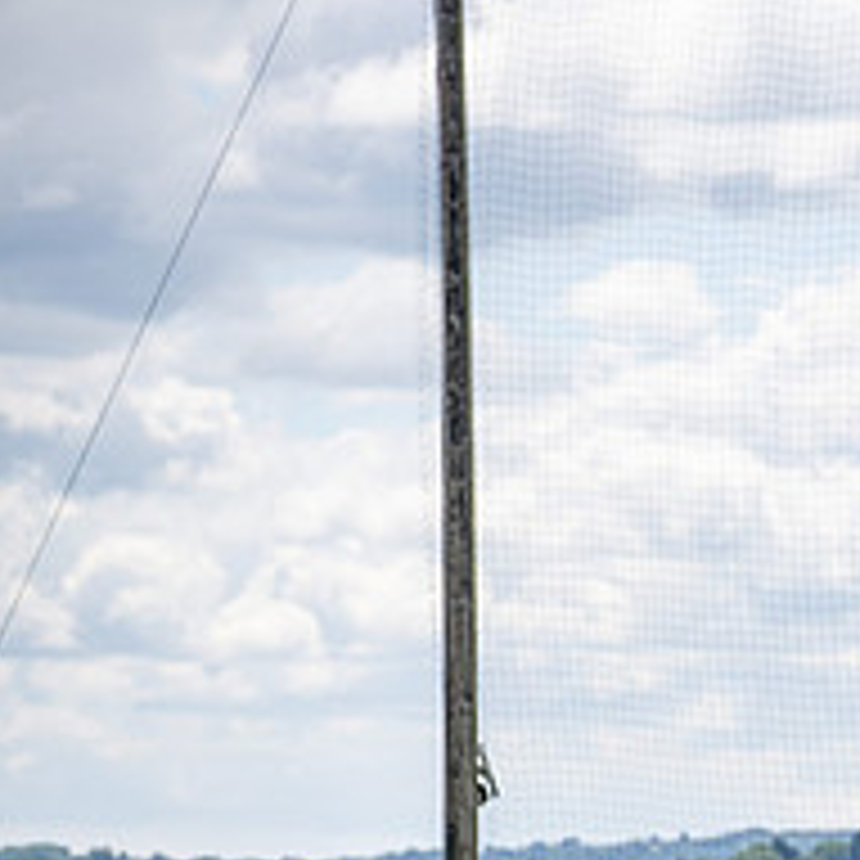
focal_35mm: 387
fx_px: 10878
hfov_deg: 4.5
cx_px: 1292
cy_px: 858
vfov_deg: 4.5
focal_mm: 150
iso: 100
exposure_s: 1/800
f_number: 4
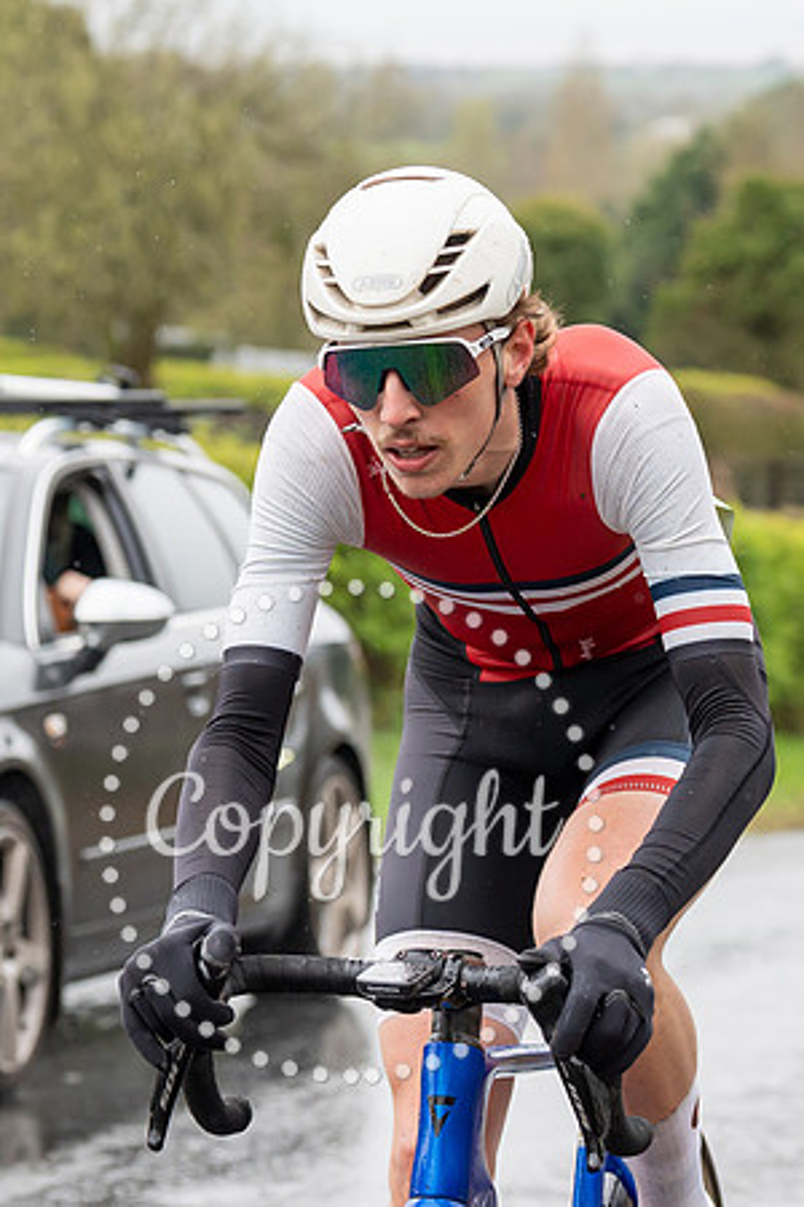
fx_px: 5582
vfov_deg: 12.3
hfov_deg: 8.2
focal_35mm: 167
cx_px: 356
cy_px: 379
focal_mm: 70
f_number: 4
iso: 800
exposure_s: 1/1000
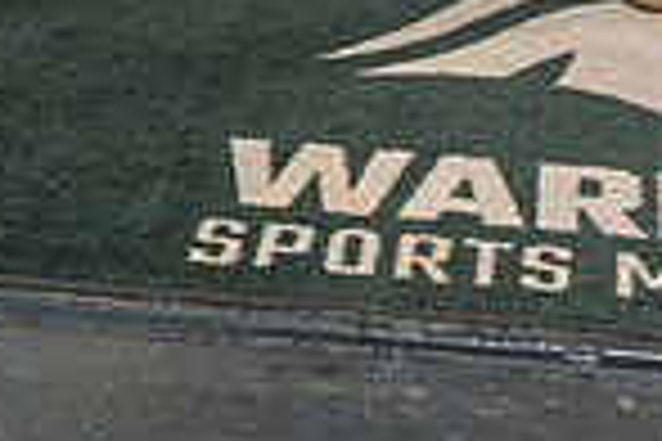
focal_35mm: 135
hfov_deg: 15.0
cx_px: 608
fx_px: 2482
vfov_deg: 9.4
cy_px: -513
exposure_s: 1/250
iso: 800
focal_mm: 44
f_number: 7.1
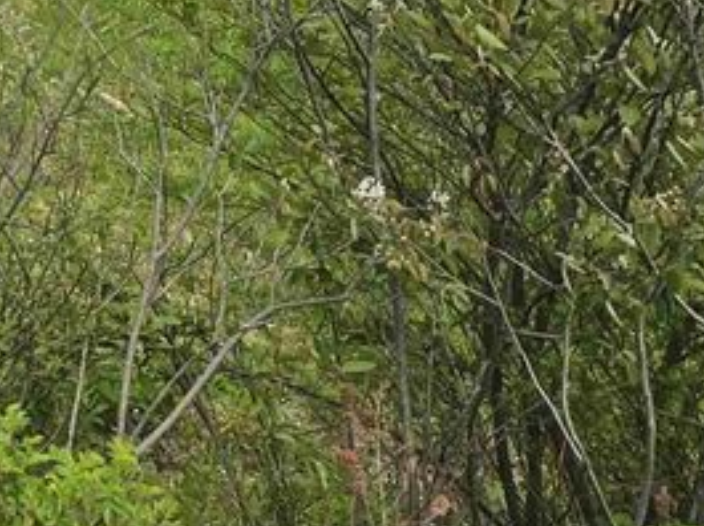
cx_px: -622
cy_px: -441
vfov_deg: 14.4
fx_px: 1808
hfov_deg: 17.3
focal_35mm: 89
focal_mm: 5.4
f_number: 1.8
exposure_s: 1/1704
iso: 32
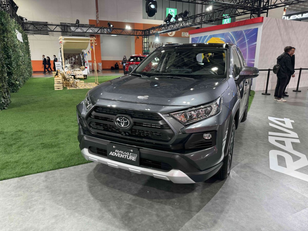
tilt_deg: -13.9
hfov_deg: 71.6
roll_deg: +0.9
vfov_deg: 56.8
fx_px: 214
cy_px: 116
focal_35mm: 24
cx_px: 154
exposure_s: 1/115
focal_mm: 6.86
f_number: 1.78
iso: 125
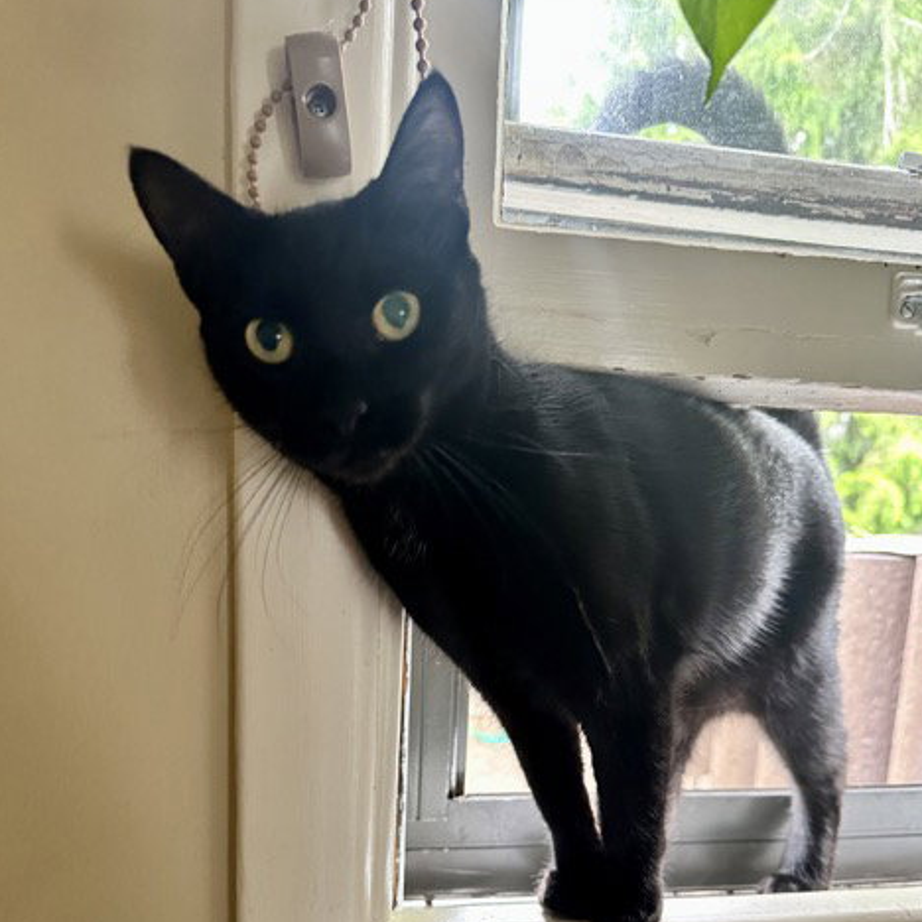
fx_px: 874
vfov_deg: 54.5
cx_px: 465
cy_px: 617
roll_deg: -1.9
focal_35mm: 29
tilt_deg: -8.3
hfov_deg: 55.6
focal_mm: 6.86
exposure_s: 1/60
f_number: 1.78
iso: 400
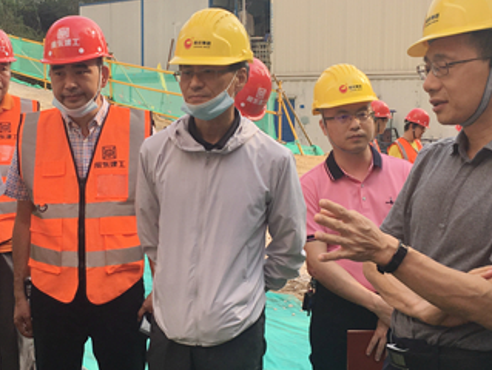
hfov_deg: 32.5
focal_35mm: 59
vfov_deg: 24.8
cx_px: 182
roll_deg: +1.5
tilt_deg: -4.2
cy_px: 150
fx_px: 840
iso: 25
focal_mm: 4.15
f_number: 2.2
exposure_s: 1/601
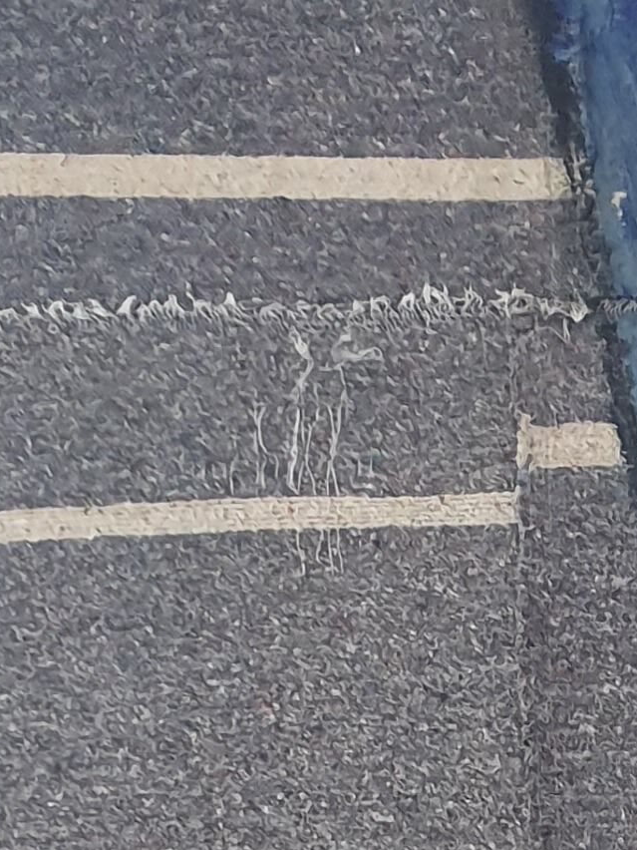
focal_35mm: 123
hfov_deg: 11.1
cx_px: 1210
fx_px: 3018
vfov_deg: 13.8
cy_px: 1660
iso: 200
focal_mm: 4.32
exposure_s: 1/50
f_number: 2.4
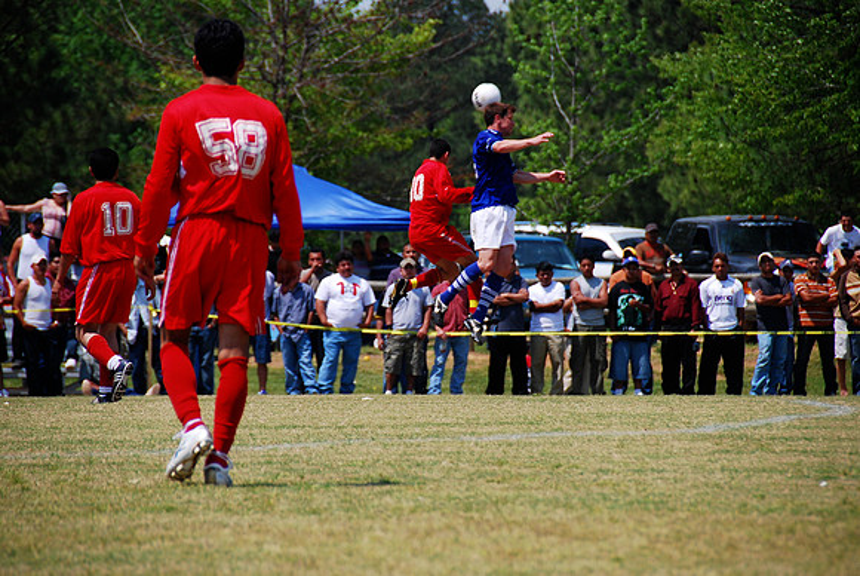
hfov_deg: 6.9
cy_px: 288
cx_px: 430
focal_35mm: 300
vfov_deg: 4.6
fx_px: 7174
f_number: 5.6
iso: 100
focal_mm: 200
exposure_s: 1/400
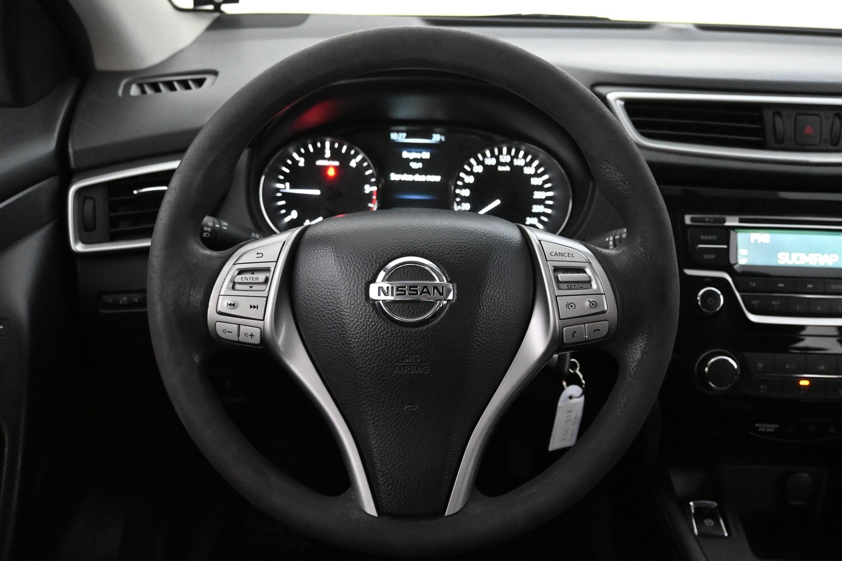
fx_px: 725
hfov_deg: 60.3
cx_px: 423
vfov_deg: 42.3
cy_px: 287
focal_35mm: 31
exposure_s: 1/50
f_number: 3.8
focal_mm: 20
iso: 6400
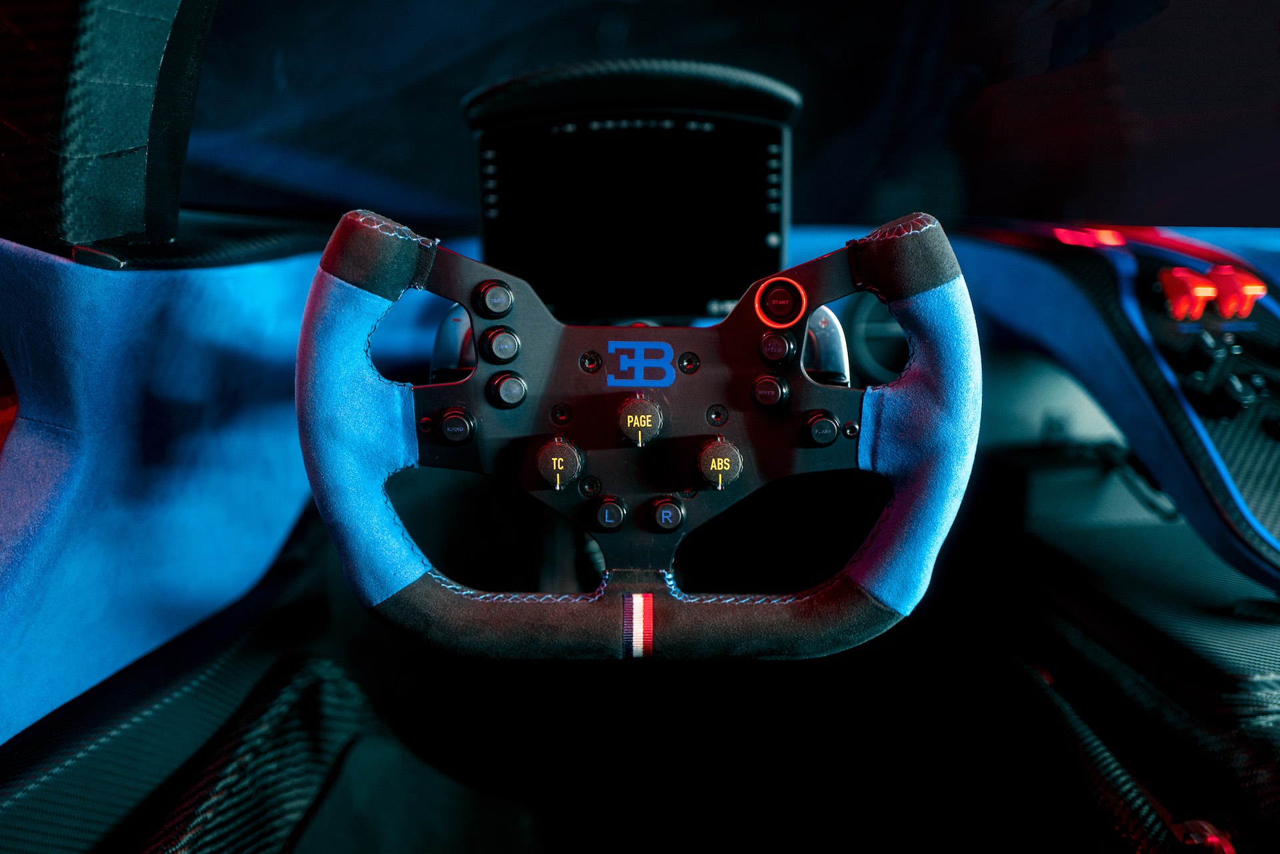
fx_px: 995
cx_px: 640
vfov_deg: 46.4
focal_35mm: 28
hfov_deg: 65.5
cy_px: 427
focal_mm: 28
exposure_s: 1/125
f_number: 1.7
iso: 500
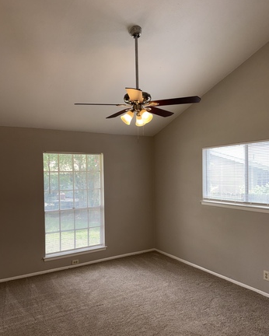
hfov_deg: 55.0
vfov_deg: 66.0
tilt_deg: -3.0
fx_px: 259
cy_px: 177
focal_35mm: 26
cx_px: 137
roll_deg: +1.2
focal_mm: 6.76
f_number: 1.78
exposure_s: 1/272
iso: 64
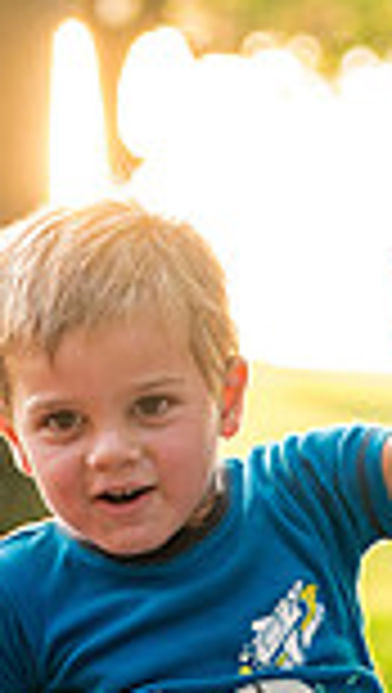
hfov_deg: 4.7
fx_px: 4789
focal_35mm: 260
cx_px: 518
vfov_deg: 8.2
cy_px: 684
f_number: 3.5
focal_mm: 85
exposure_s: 1/320
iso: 1000
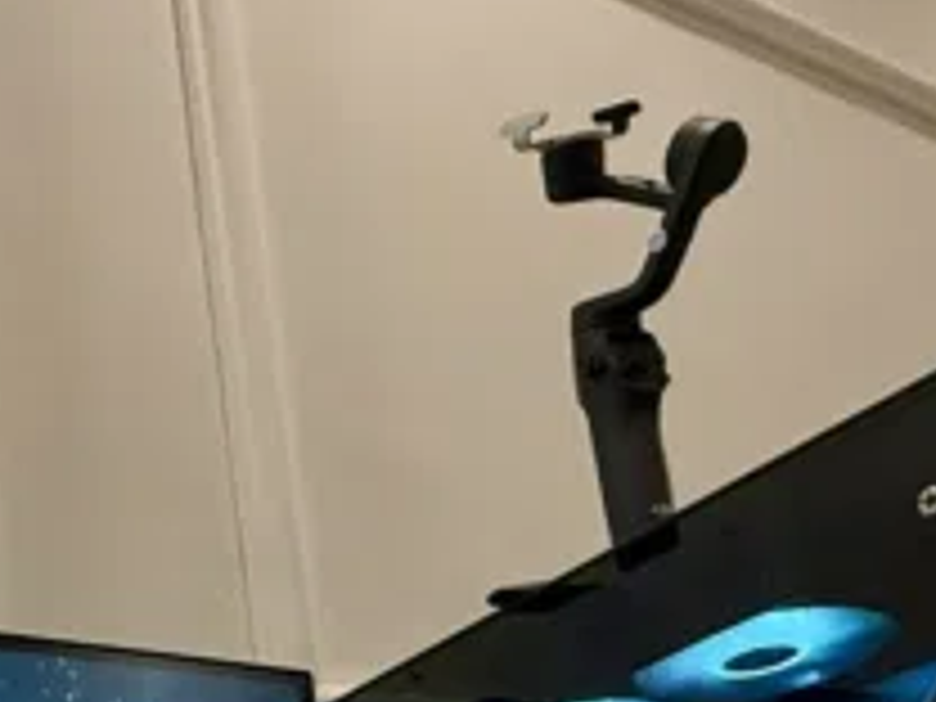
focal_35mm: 43
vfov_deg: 29.6
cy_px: 806
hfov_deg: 40.5
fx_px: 1163
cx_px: 90
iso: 320
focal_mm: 2.22
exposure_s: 1/107
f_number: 2.2
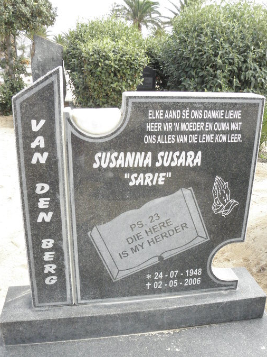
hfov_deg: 44.1
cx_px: 144
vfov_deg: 56.6
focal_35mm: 32
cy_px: 202
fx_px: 329
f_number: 5.6
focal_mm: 4.83
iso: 200
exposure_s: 1/250
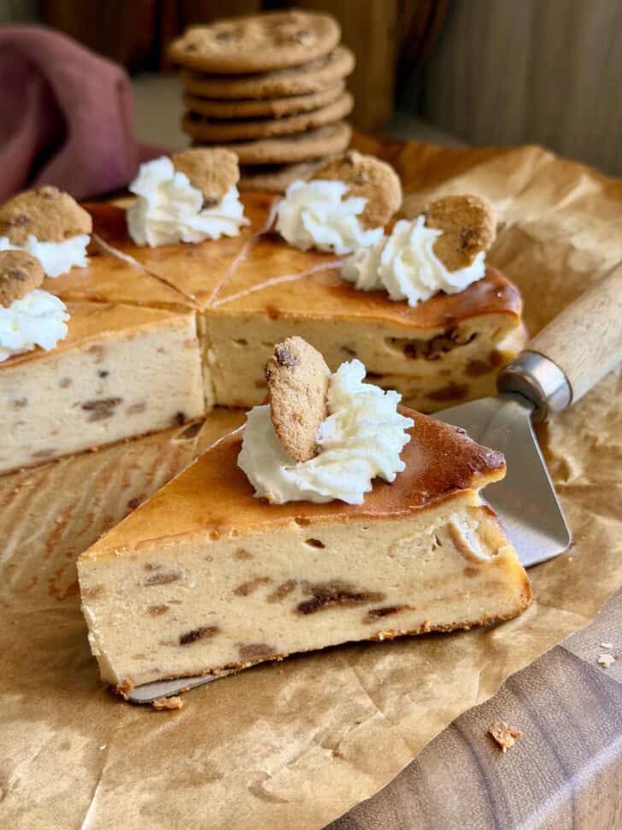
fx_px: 1150
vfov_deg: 39.7
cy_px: 415
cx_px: 311
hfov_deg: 30.3
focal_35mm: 48
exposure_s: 1/75
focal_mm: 6.8
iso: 100
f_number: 1.8
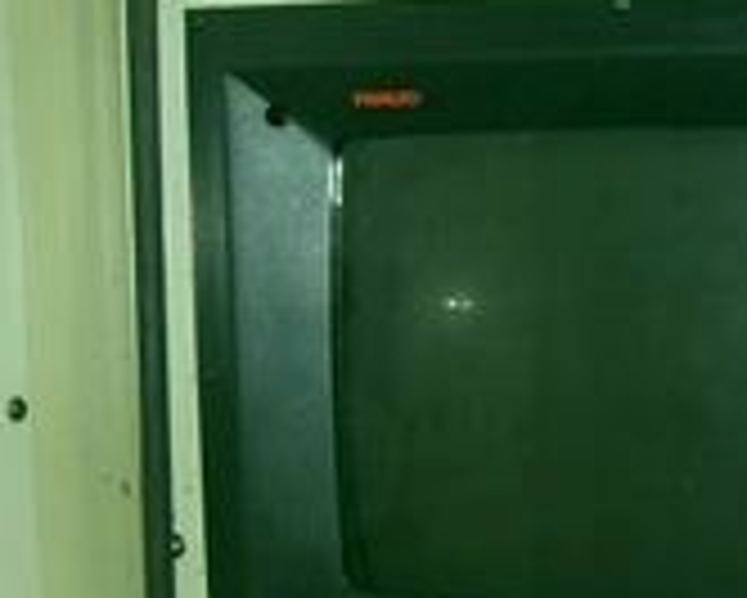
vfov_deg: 19.0
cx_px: 882
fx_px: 1770
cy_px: 495
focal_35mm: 80
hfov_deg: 22.1
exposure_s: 1/45
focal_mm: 6.3
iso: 100
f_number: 2.8
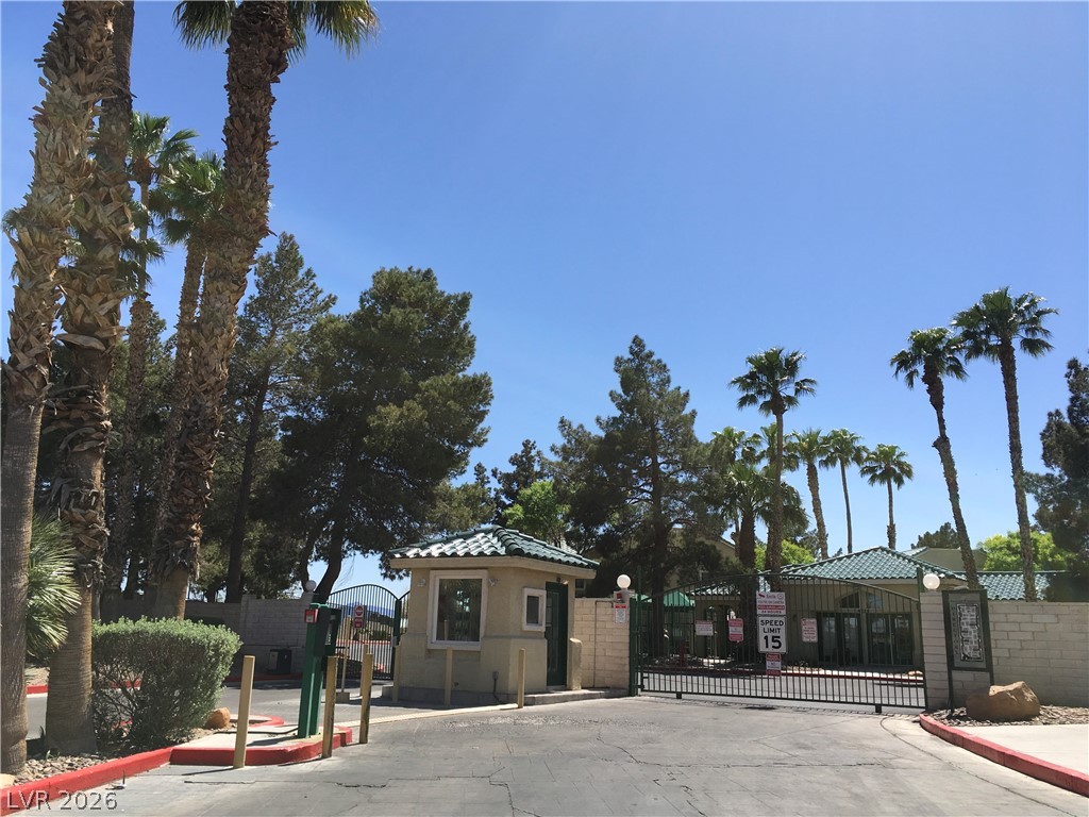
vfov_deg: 48.2
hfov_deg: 61.7
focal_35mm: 29
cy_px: 408
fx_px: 912
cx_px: 544
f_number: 2.2
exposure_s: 1/1603
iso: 25
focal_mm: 4.15
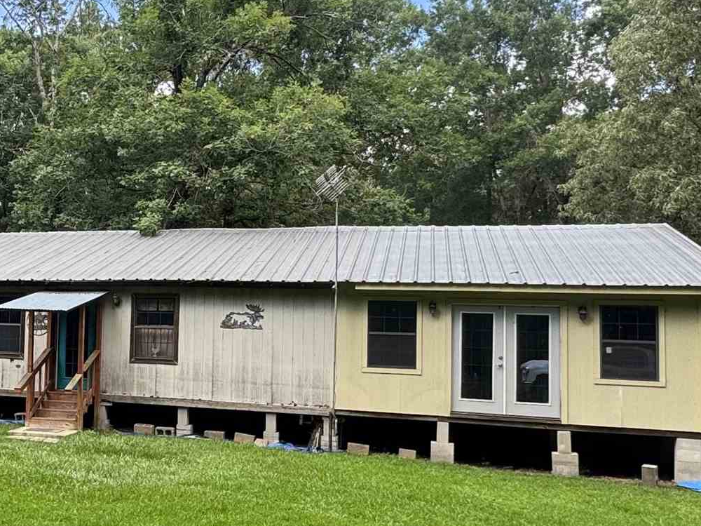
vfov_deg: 33.6
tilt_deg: +5.0
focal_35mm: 43
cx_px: 88
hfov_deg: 40.9
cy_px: 278
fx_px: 871
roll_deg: -2.0
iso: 40
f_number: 2.2
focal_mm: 2.22
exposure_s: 1/271
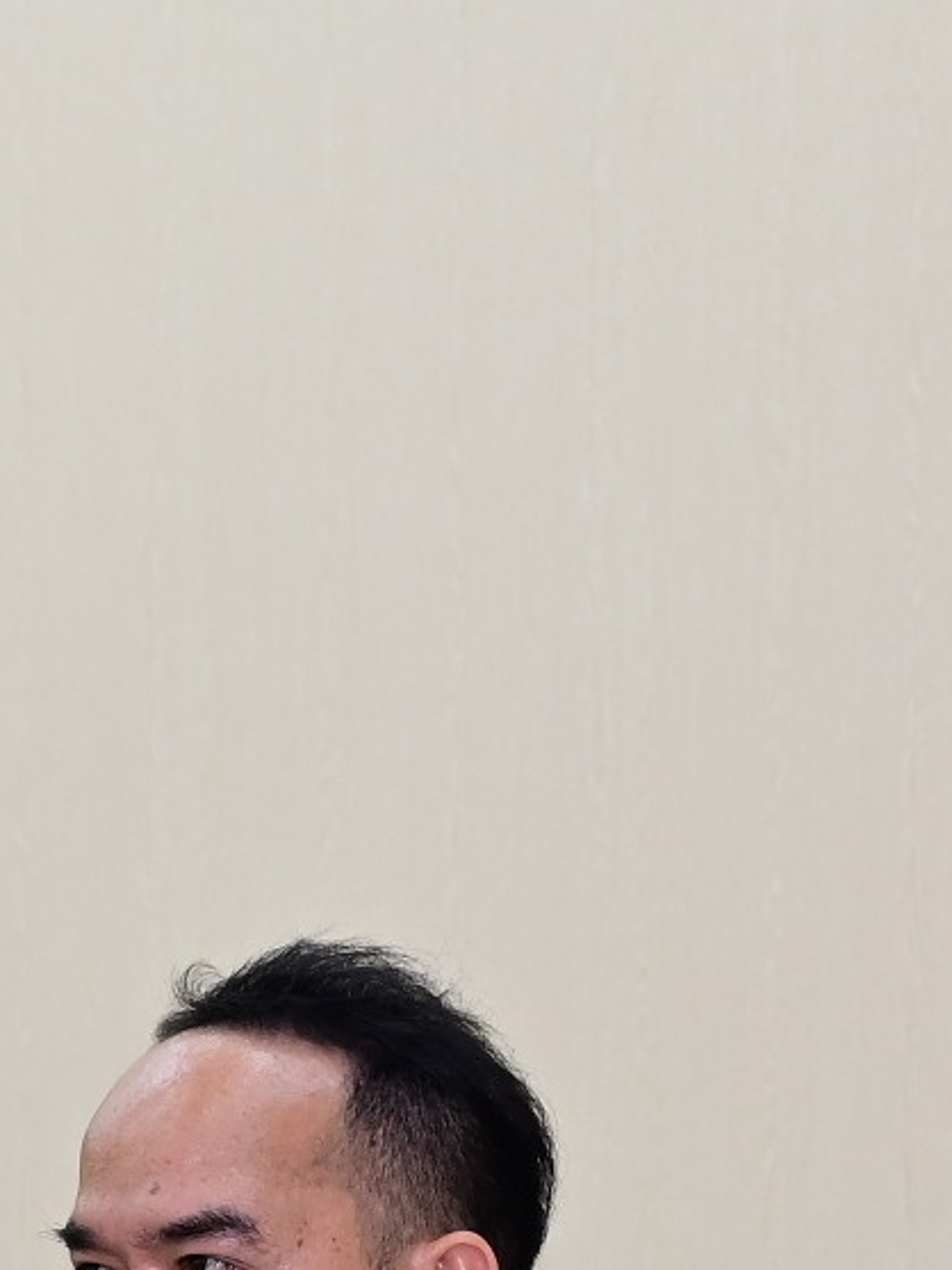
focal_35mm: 214
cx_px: -893
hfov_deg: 6.7
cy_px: 1594
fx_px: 7844
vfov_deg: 9.1
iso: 1000
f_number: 4
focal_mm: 41
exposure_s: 1/100
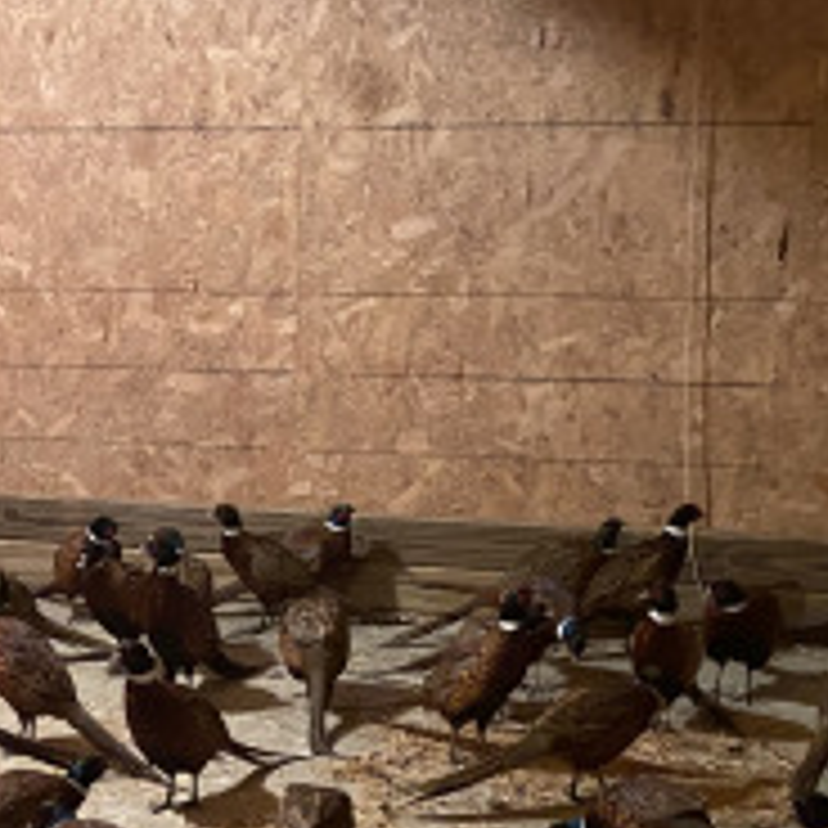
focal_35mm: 80
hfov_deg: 20.9
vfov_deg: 21.0
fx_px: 2165
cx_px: -22
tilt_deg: -19.3
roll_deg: +1.6
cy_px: 814
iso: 640
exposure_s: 1/30
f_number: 1.8
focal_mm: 4.25
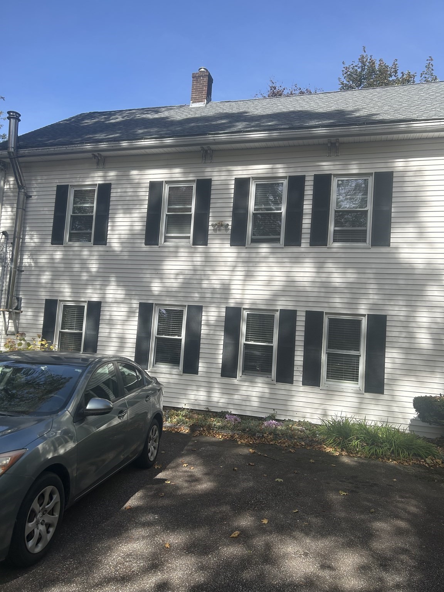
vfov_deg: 67.3
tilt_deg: +4.3
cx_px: 222
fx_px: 445
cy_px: 296
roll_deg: -4.6
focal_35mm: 26
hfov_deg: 53.1
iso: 50
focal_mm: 5.7
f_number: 1.5
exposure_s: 1/2123
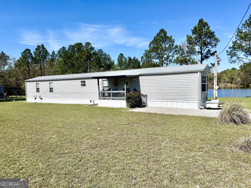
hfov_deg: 71.6
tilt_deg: -3.9
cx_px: 126
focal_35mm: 24
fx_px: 174
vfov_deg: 56.8
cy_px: 94
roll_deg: +2.0
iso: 80
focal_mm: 6.76
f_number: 1.78
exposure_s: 1/7937
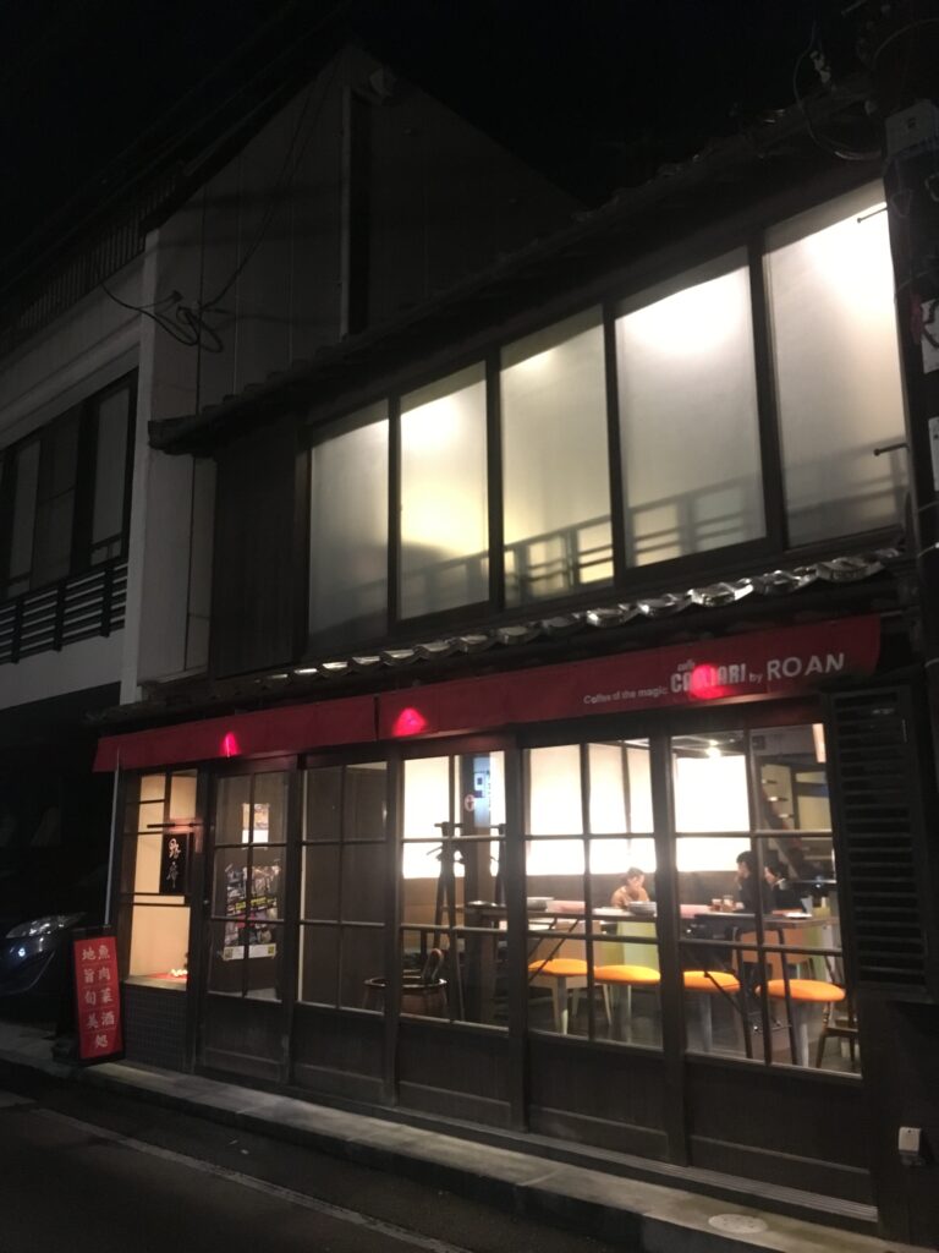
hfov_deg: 48.2
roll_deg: +1.3
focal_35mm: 29
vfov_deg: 61.7
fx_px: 1049
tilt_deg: +11.8
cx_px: 470
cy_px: 626
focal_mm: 4.15
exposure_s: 1/15
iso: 500
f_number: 2.2
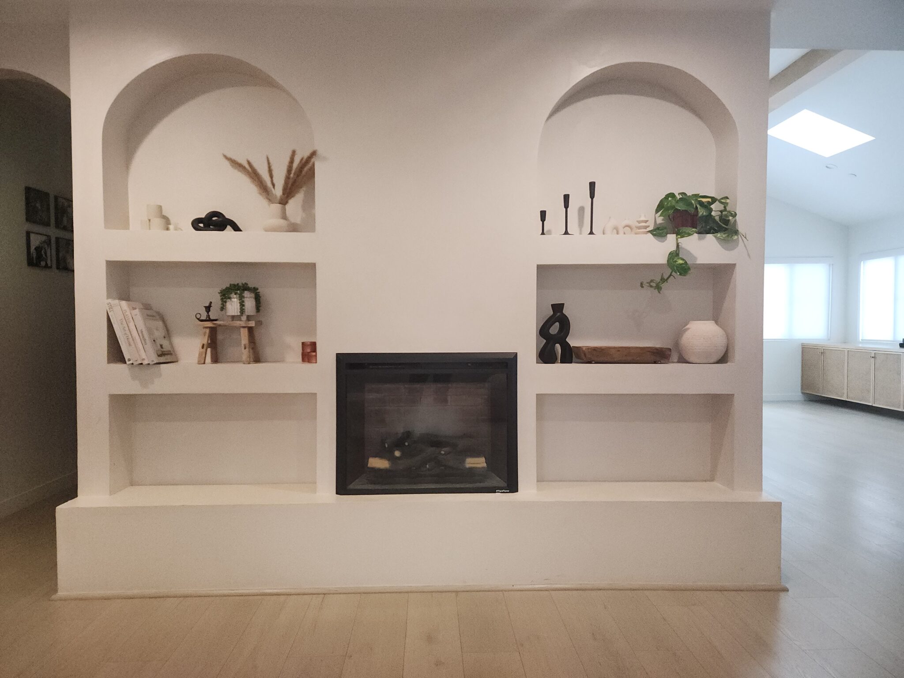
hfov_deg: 73.9
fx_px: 601
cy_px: 339
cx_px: 452
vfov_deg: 58.9
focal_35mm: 23
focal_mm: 6.4
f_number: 1.8
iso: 640
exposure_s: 1/393
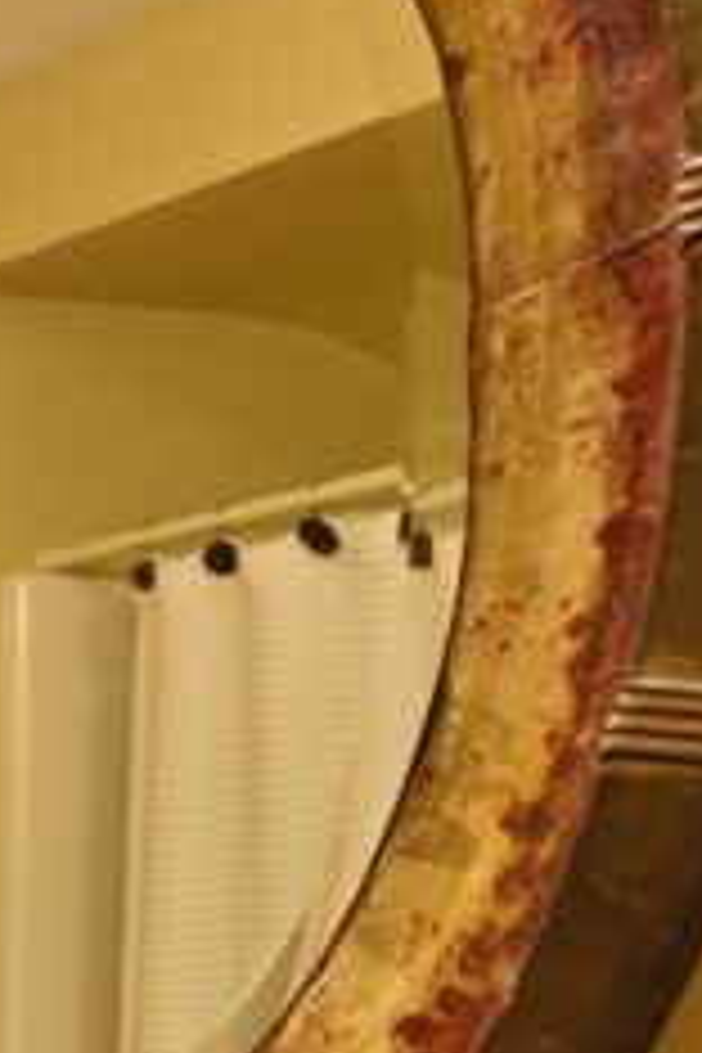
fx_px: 2398
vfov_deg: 23.7
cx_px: -1548
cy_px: 1053
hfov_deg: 10.3
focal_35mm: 82
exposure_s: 1/8
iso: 400
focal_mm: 16
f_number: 5.6
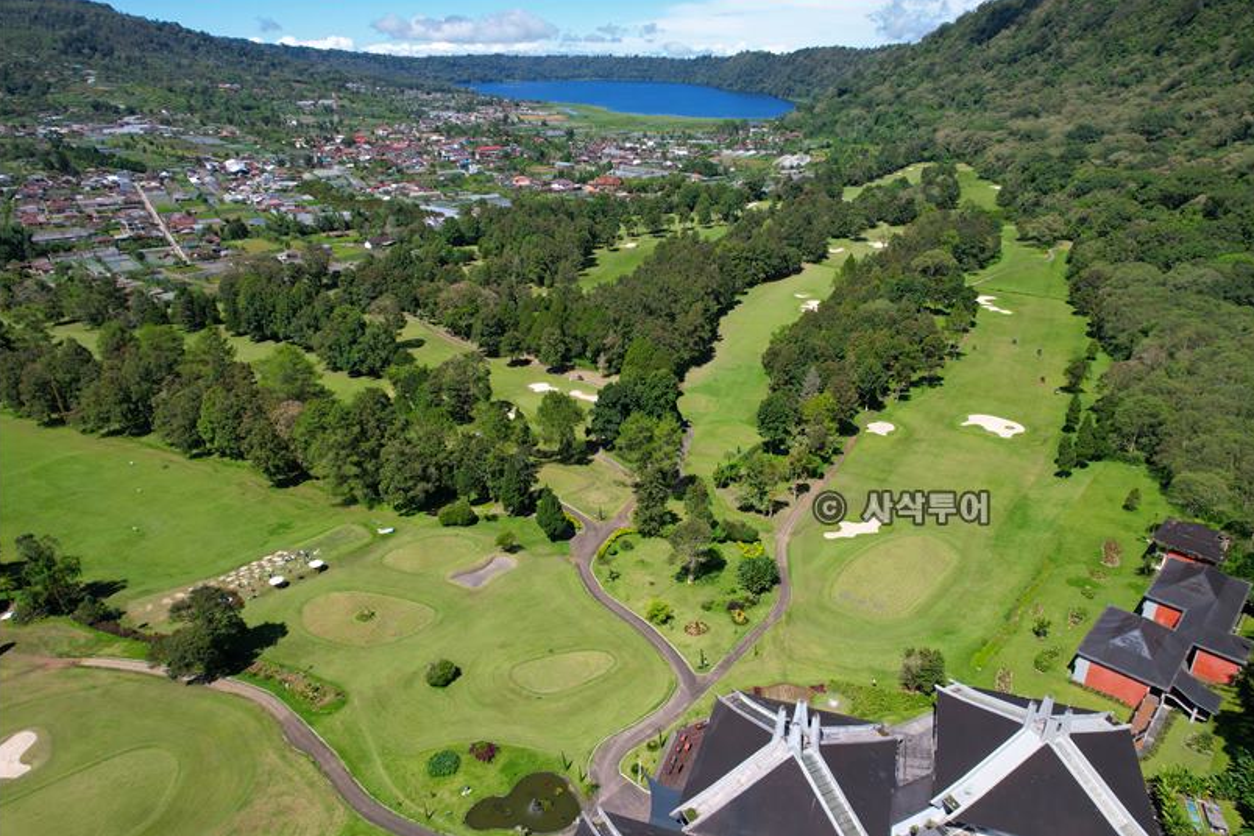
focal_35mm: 23
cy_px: 425
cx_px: 650
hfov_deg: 76.1
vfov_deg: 55.1
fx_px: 801
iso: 100
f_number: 2.8
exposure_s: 1/1600
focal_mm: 8.38
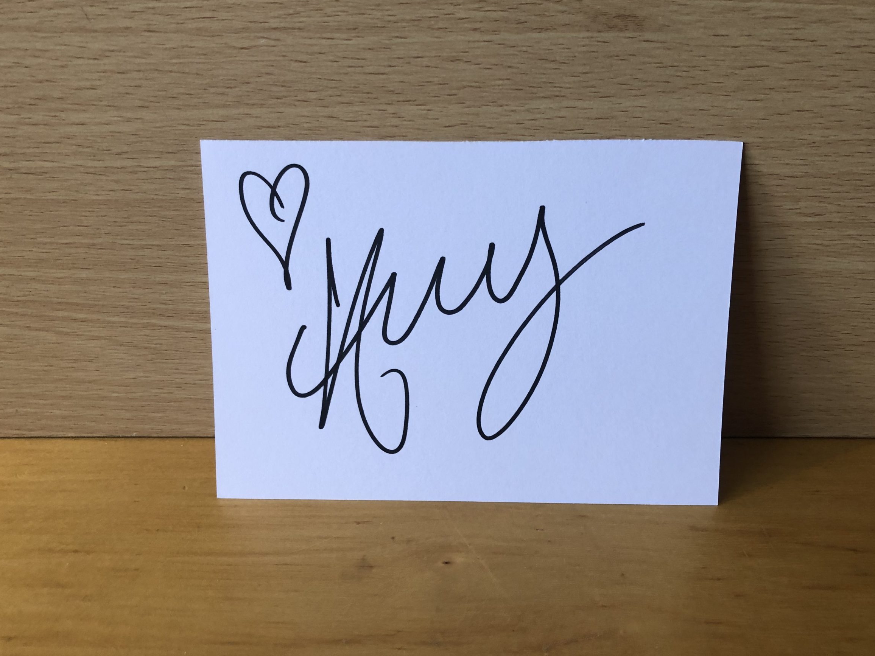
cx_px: 458
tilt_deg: -29.2
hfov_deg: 58.3
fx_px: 784
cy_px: 299
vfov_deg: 45.4
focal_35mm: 31
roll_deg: -1.9
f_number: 1.8
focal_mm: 3.99
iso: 32
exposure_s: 1/30
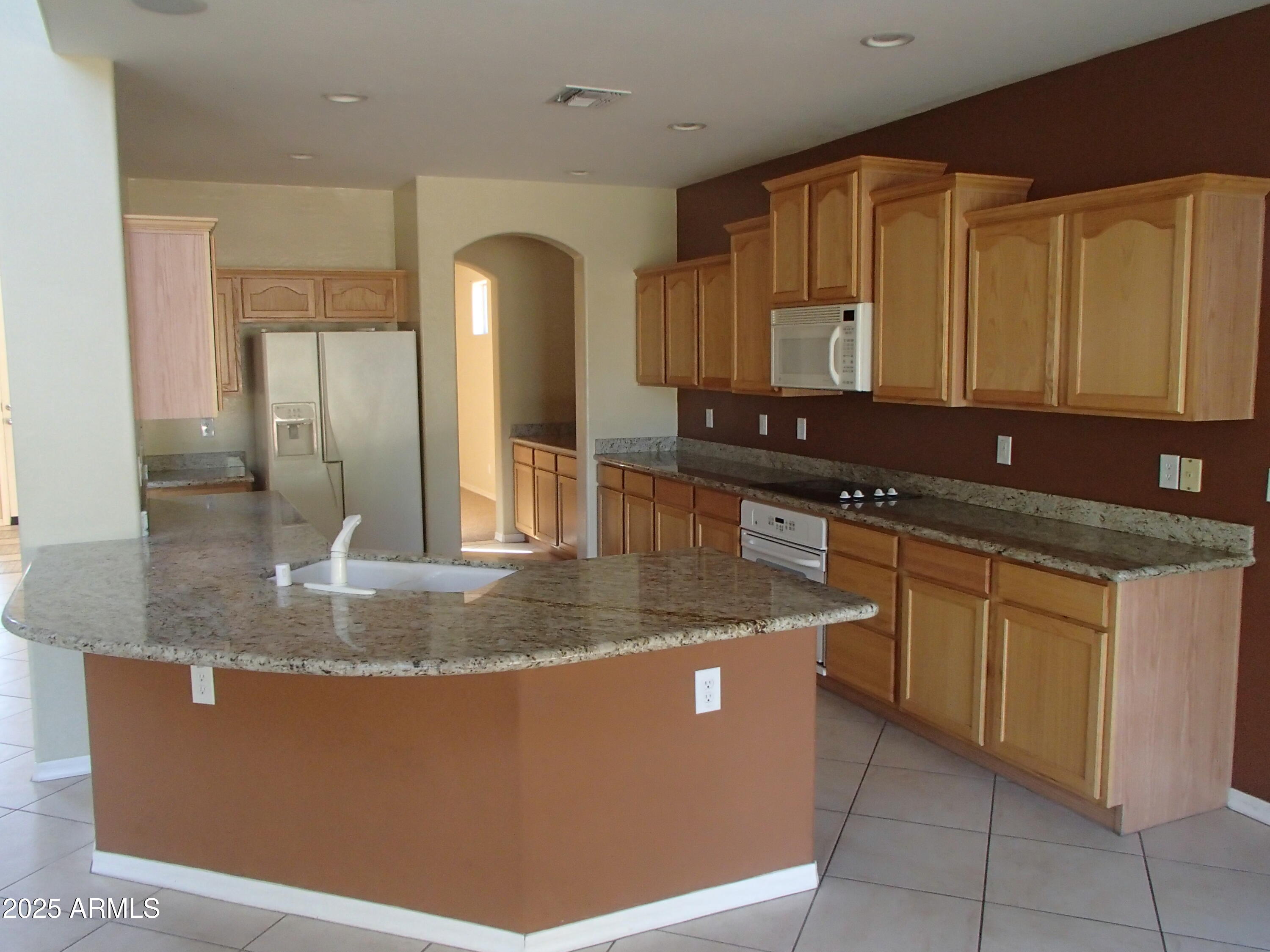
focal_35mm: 28
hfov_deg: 63.4
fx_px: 1027
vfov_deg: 49.7
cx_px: 635
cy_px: 476
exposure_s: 1/30
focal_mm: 5
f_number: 3.9
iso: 500
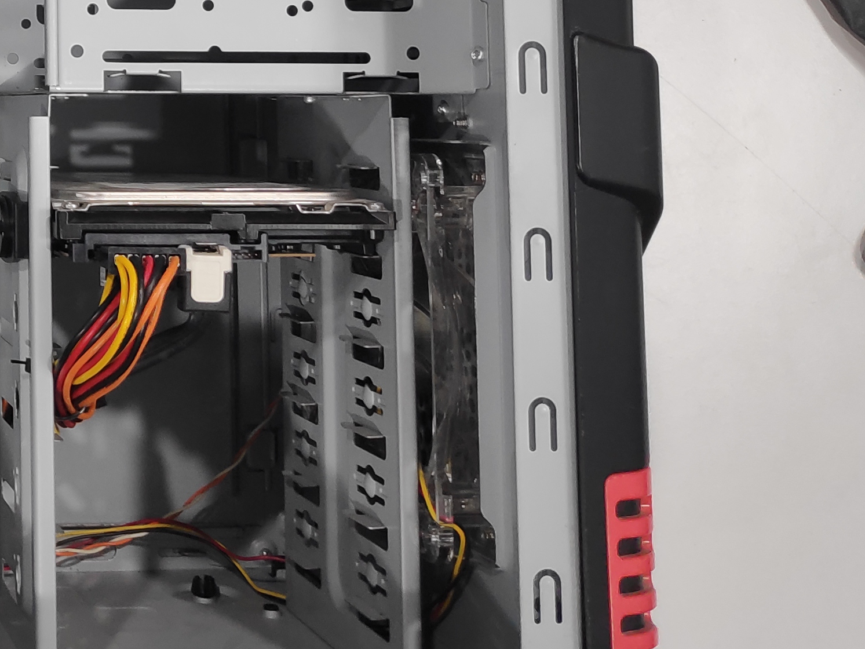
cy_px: -34
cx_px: -217
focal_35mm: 54
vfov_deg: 25.4
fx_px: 1349
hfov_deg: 29.6
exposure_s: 1/60
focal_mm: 3.94
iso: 330
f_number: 1.9
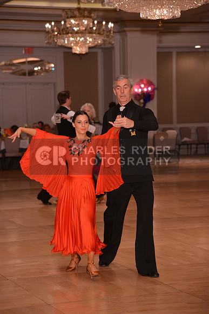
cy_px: 157
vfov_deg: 19.5
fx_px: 914
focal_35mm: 105
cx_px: 104
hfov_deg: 13.0
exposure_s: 1/250
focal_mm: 105
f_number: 5
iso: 1250
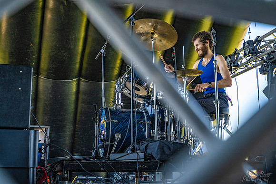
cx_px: 138
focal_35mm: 57
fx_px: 437
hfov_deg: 35.0
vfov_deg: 23.8
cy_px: 92
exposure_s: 1/320
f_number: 5.6
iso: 500
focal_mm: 57
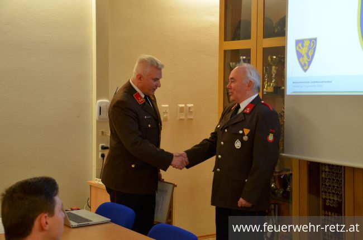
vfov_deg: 20.1
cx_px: 182
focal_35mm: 68
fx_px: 679
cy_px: 120
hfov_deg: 29.9
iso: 800
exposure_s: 1/50
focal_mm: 45
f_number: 4.8
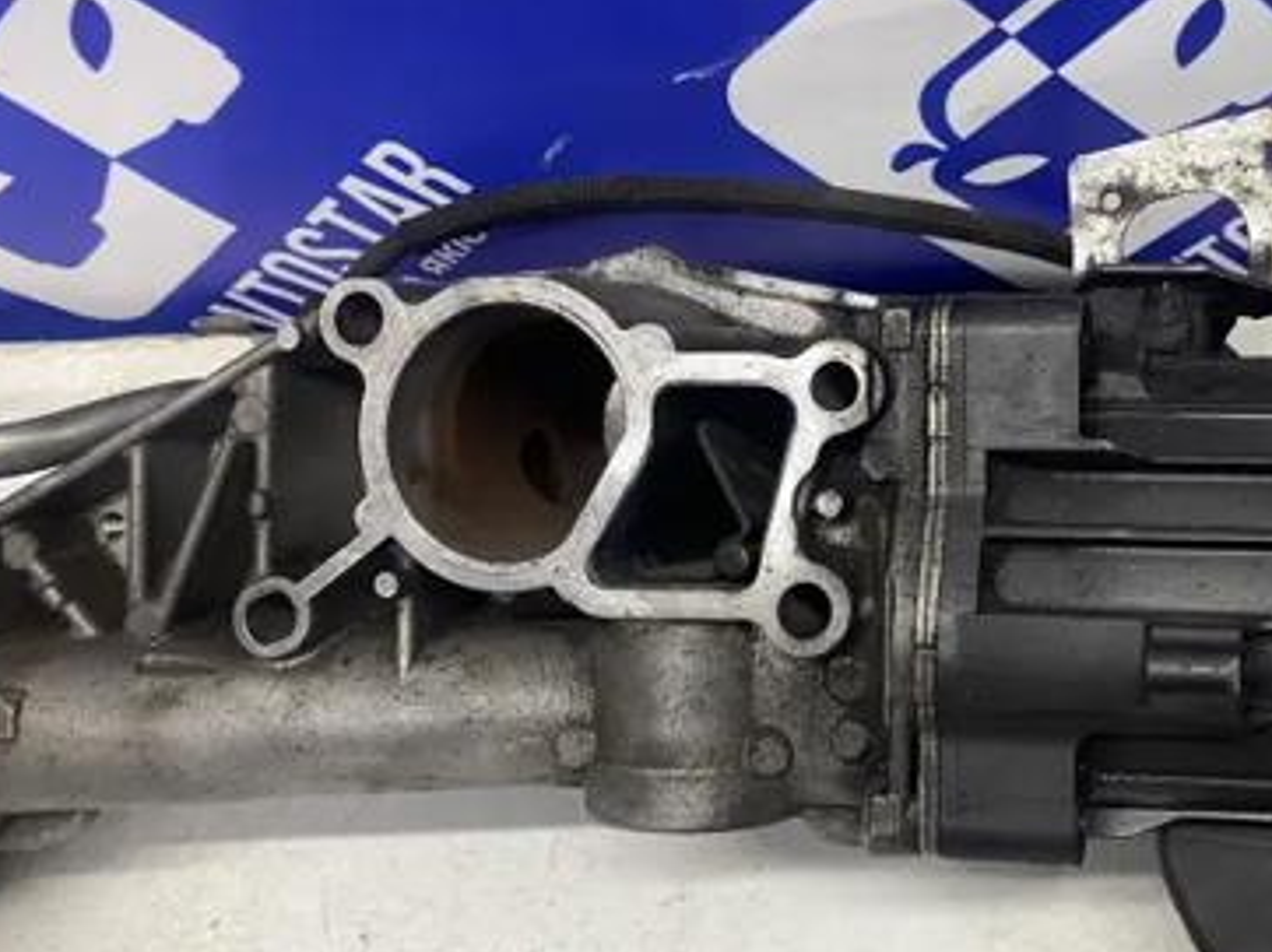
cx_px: 1023
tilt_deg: -52.5
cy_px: 372
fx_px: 1689
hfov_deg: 39.6
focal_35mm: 46
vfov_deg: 31.4
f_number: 1.8
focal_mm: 4.25
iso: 125
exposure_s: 1/50
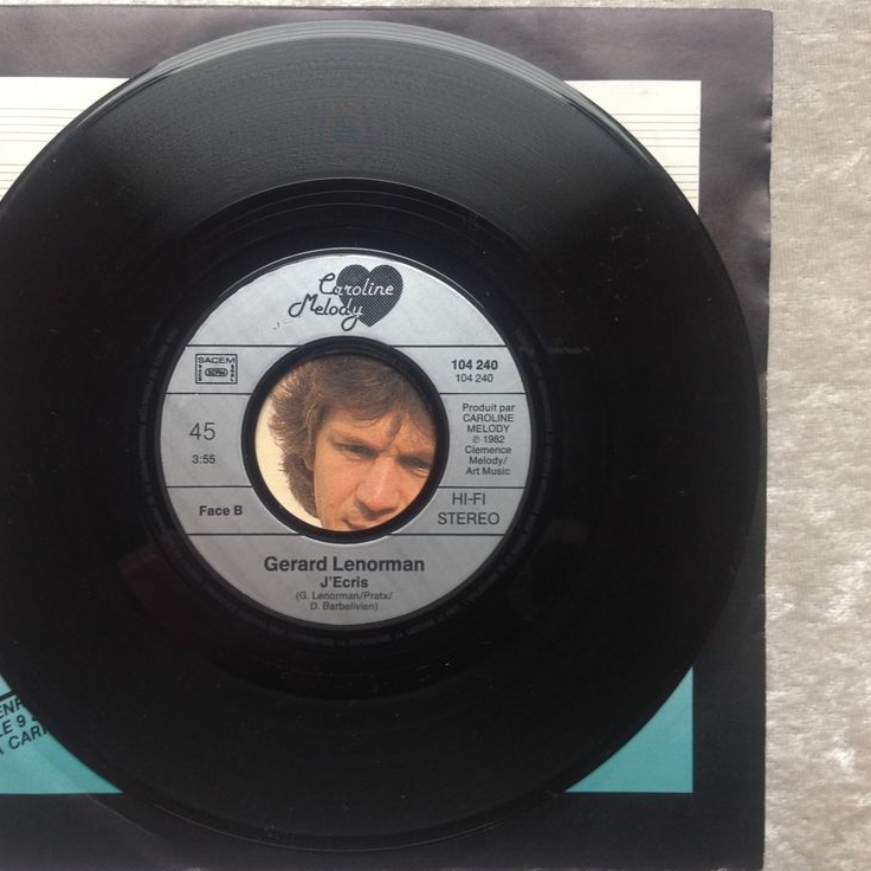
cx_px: 329
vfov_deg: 40.0
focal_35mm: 42
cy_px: 436
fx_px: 1196
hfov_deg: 39.8
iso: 50
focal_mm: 4.28
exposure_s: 1/15
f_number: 2.4
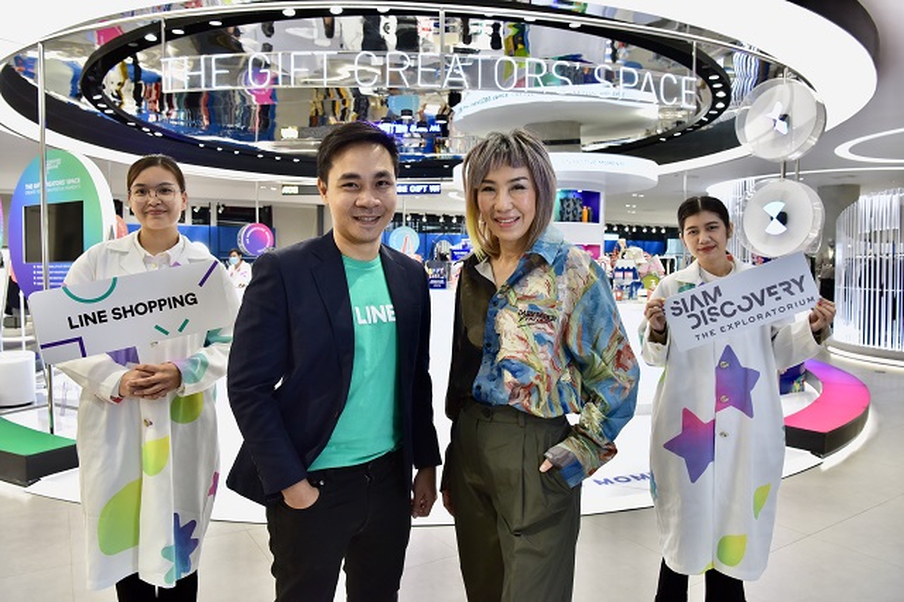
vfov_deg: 49.5
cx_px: 452
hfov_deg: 69.4
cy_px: 301
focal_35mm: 26
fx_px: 653
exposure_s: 1/100
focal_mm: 26
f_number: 6.3
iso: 800
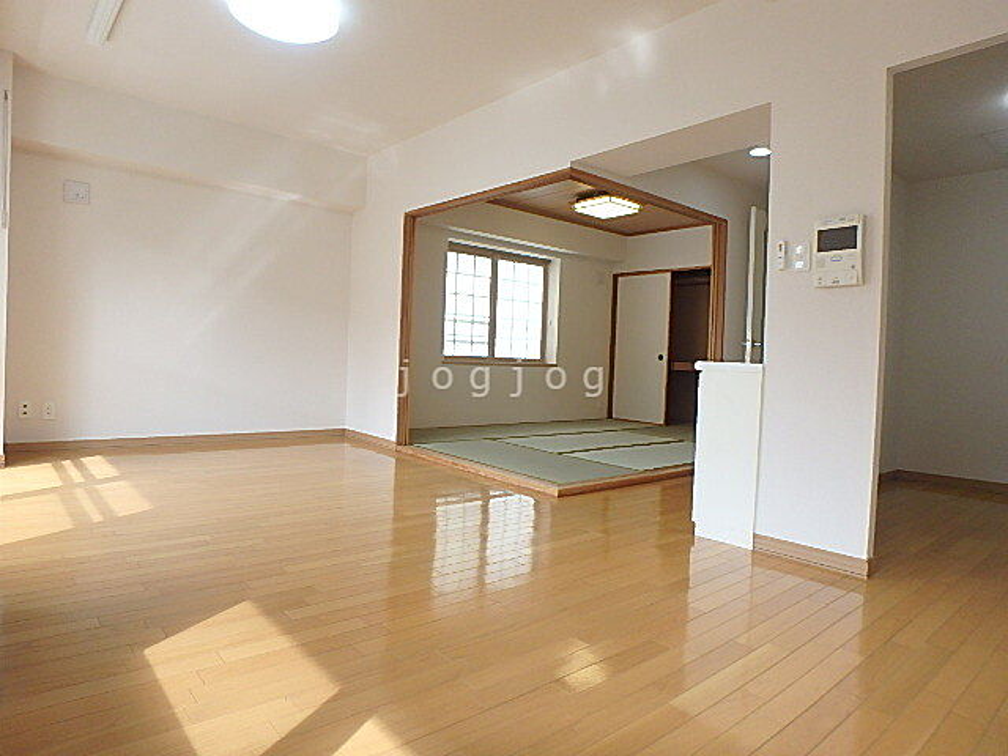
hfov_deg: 79.0
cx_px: 504
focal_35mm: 21
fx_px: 612
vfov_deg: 63.4
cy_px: 378
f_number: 3.5
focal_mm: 3.7
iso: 160
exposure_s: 1/60
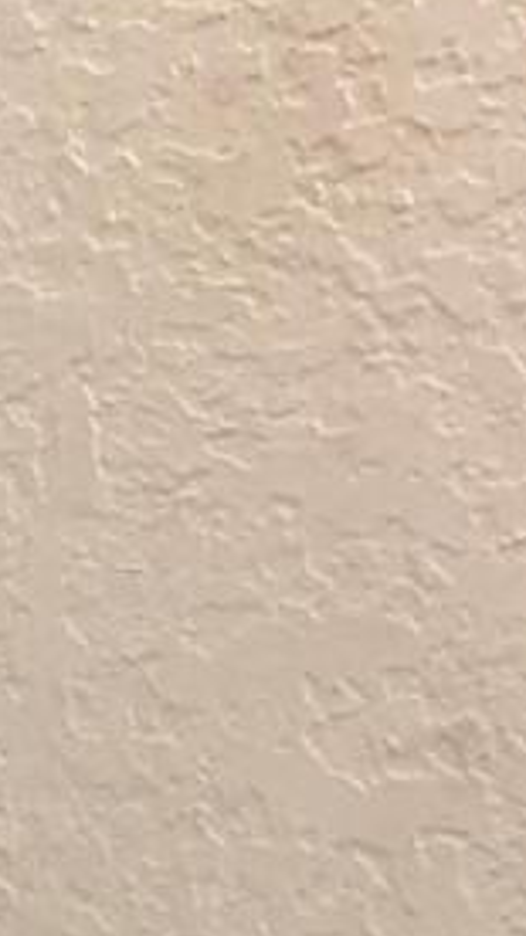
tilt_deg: -7.2
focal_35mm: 229
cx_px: -27
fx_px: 5685
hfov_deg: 5.3
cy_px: 1567
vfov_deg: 9.1
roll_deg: +3.1
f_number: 2.2
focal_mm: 4.15
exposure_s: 1/15
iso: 64
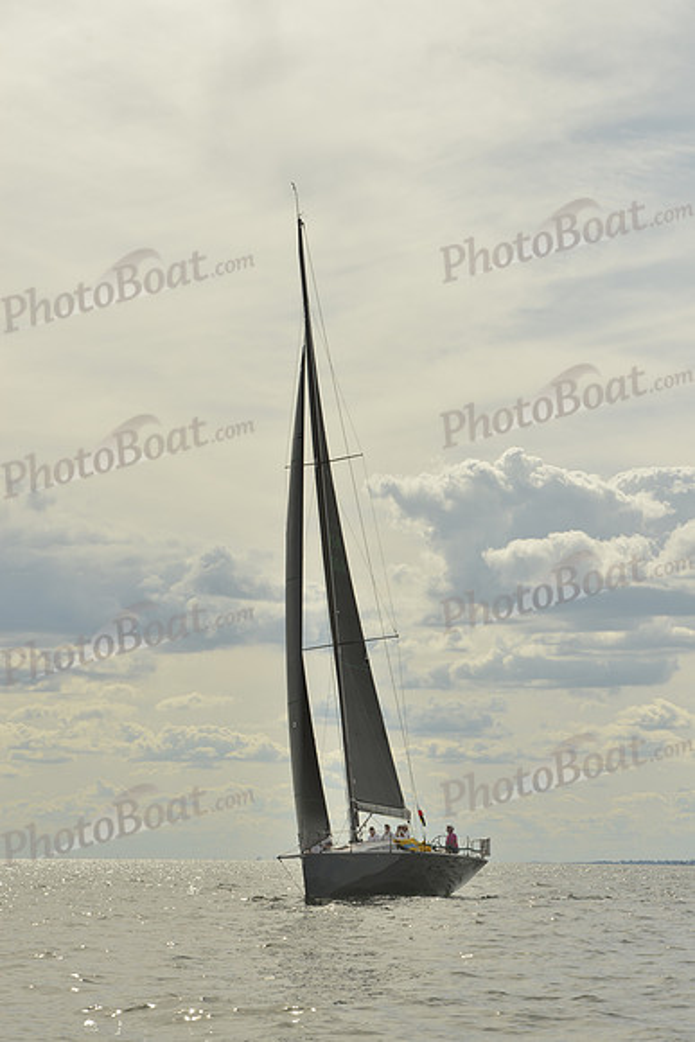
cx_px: 348
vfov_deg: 20.8
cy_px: 521
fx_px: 2836
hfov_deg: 14.0
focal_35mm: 98
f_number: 10
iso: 200
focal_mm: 98
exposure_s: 1/1000
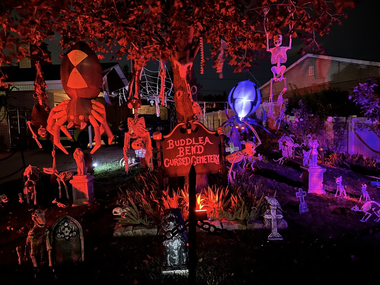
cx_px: 190
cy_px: 142
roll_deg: +2.0
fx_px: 263
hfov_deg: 71.6
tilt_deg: -4.2
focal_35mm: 24
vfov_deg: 56.8
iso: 3200
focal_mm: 6.86
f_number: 1.78
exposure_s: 1/9
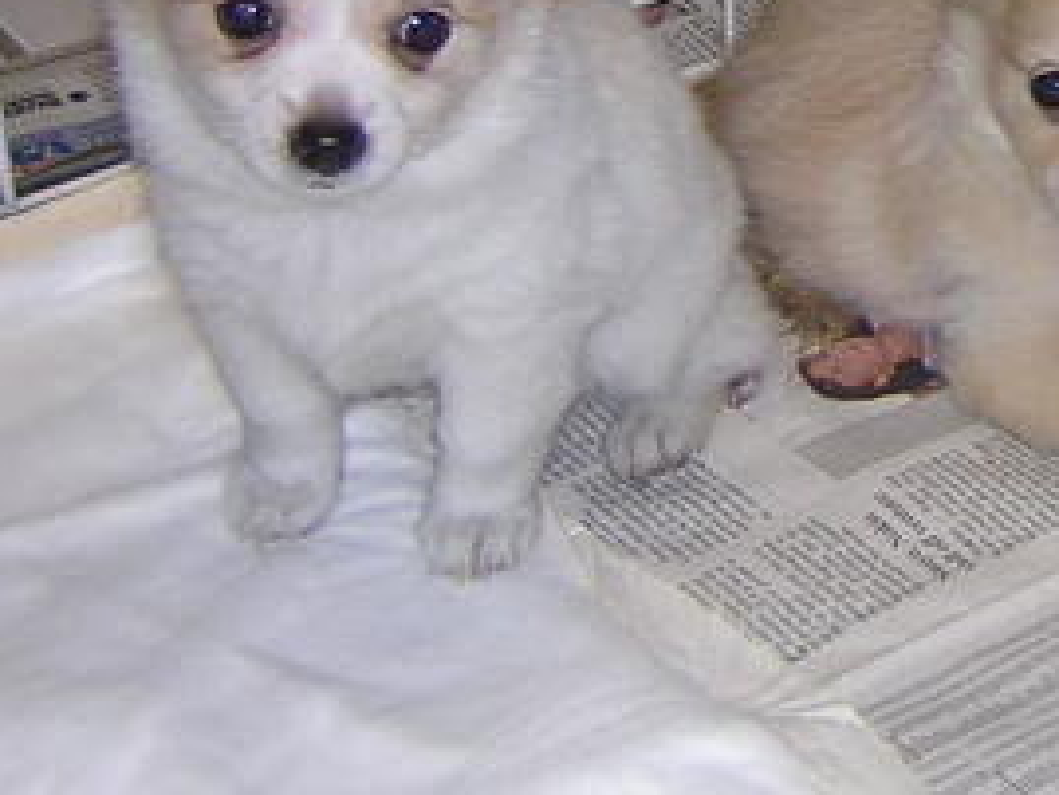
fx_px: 3275
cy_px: -165
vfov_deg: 13.5
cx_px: 1378
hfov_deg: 17.3
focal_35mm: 107
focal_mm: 4.7
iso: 100
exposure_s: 1/60.1
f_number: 2.6
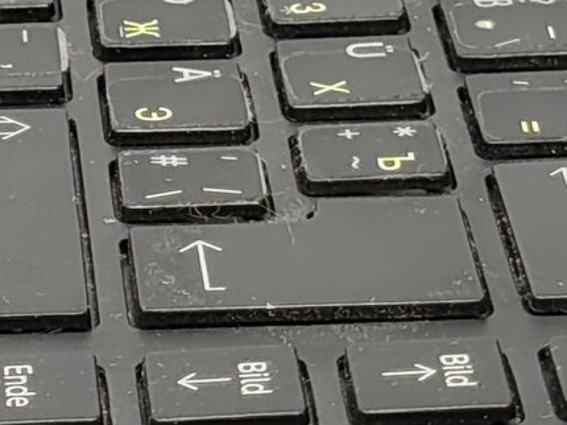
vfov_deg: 5.4
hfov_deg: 7.2
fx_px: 4486
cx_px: -16
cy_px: -63
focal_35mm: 274
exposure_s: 1/100
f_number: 1.7
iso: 200
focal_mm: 6.07
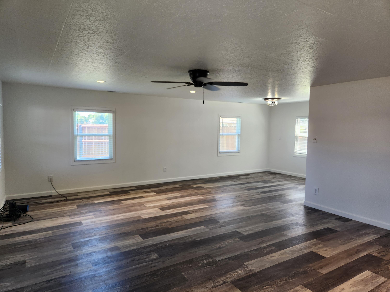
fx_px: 259
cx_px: 195
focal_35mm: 23
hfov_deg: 73.9
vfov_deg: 58.9
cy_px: 146
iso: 125
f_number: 1.8
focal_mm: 5.4
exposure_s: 1/120
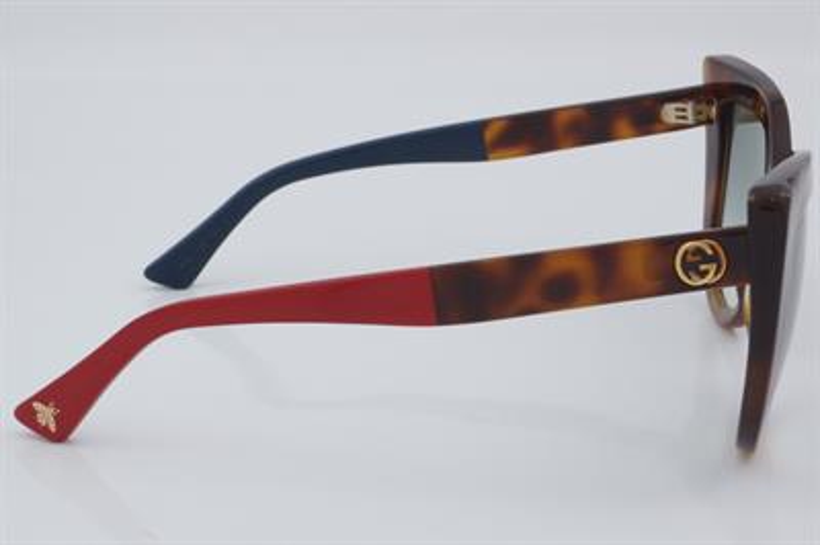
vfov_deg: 18.2
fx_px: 1707
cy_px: 272
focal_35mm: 75
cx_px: 410
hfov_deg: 27.0
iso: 100
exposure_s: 1/4
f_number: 32
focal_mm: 50
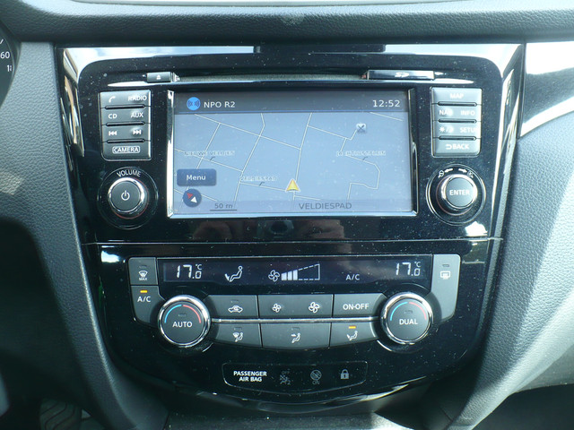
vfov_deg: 33.6
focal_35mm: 43
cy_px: 215
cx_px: 287
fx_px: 713
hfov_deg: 43.9
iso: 100
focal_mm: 6.1
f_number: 2.8
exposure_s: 1/30
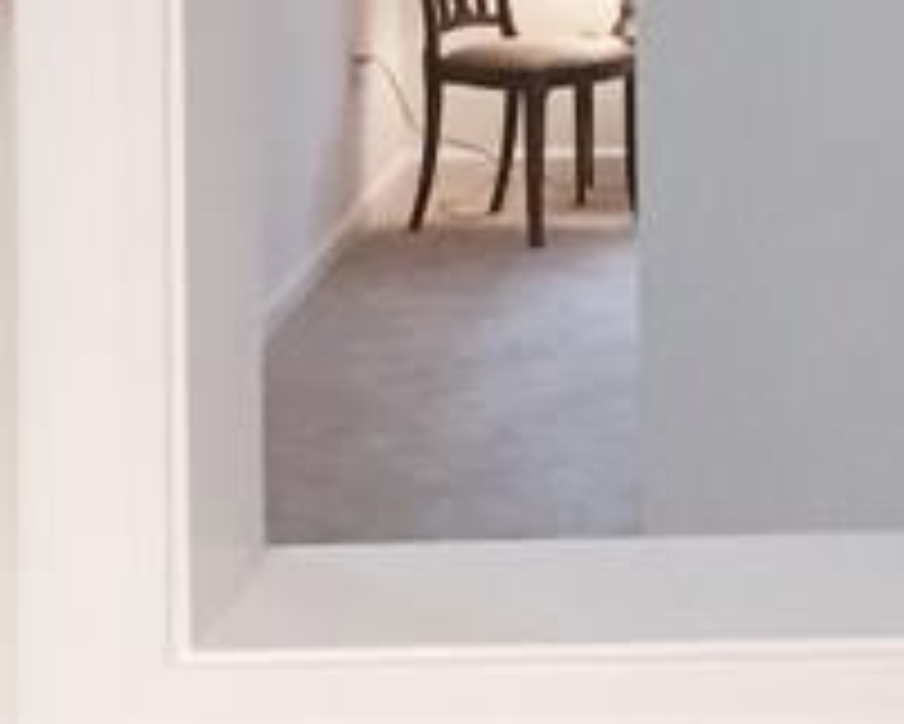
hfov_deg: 13.1
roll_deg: +0.0
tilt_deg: -1.4
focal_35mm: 144
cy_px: -364
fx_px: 3855
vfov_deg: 10.4
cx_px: 989
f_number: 2.2
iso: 100
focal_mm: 4.15
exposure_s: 1/30
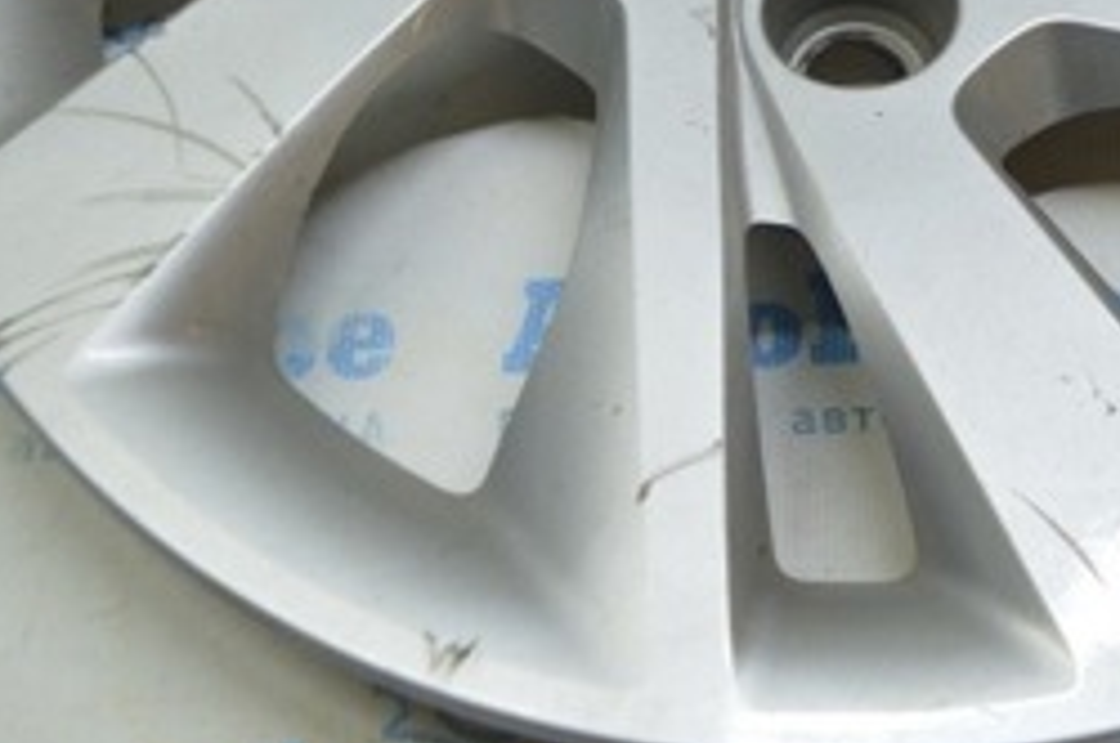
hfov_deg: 28.8
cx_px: 847
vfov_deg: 19.0
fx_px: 2144
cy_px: -29
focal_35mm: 69
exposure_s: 1/100
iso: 400
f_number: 3.5
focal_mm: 18
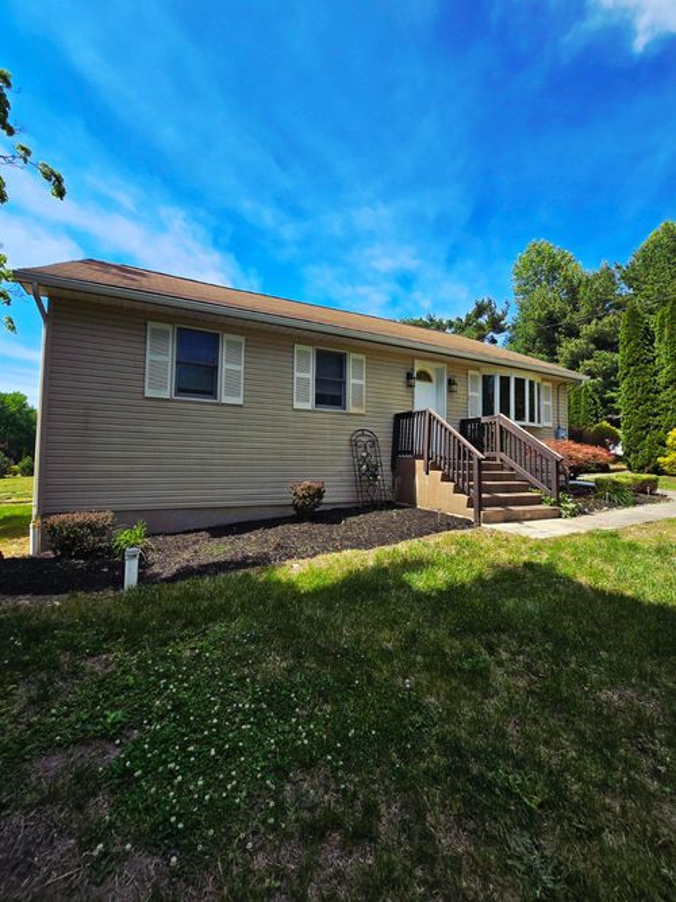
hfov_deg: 89.9
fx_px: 339
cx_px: 338
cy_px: 451
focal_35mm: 13
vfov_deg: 106.2
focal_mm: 2.2
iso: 50
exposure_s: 1/1429
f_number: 2.2
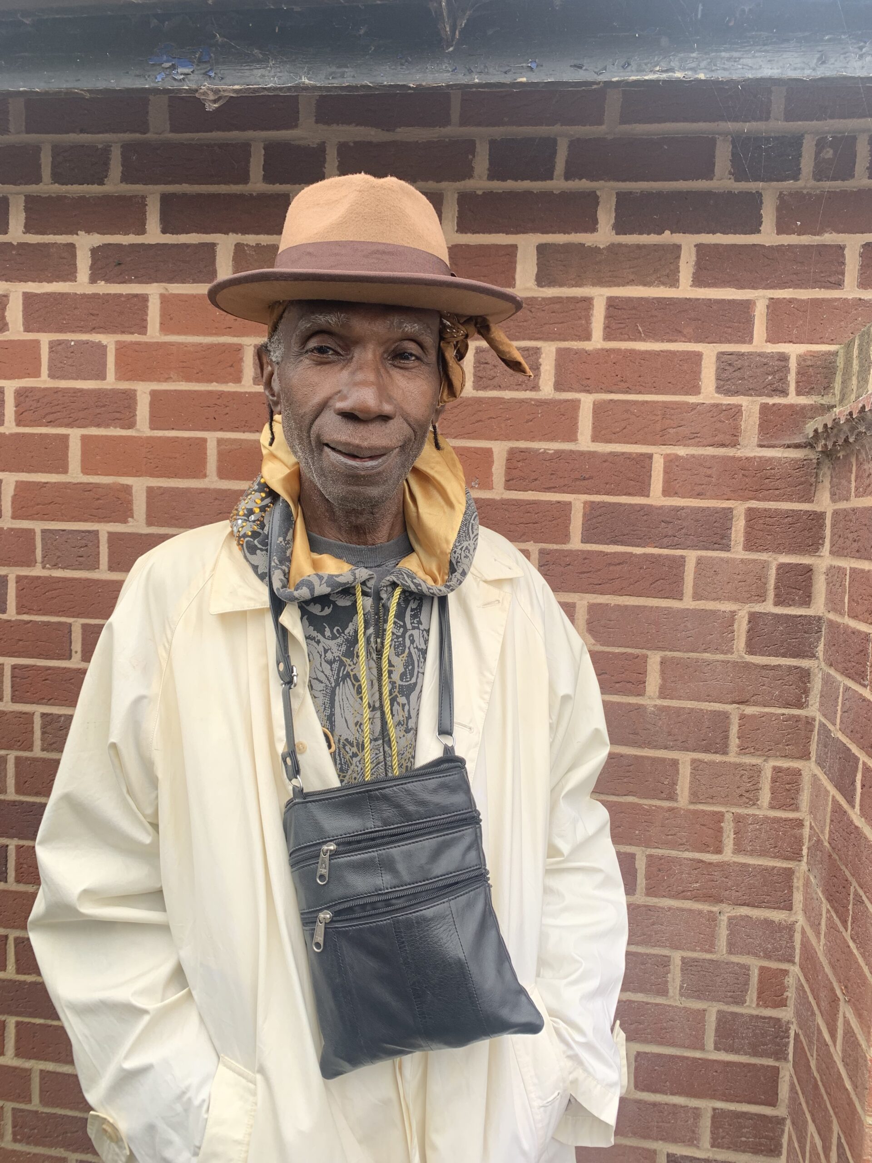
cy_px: 582
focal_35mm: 26
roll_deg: -2.8
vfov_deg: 67.3
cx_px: 436
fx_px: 873
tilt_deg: -2.8
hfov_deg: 53.1
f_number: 1.8
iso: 25
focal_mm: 4.25
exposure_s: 1/188
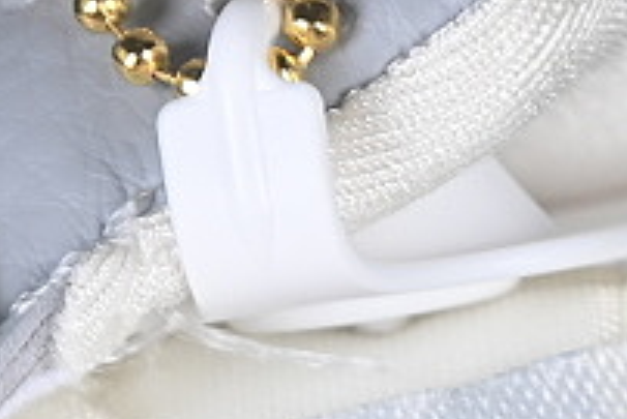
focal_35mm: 401
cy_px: 835
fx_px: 6989
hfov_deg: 5.1
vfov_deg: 3.4
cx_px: 320
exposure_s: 1/80
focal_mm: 50
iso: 160
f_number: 7.1
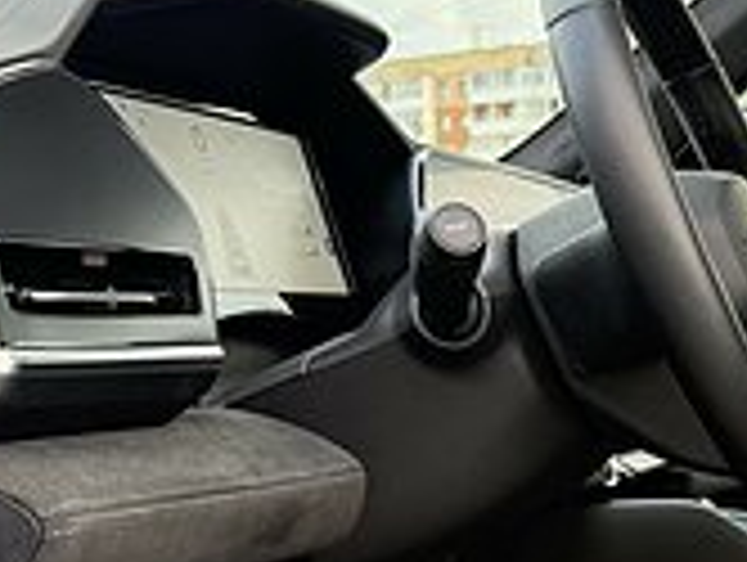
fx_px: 1707
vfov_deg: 18.2
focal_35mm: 79
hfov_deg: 22.8
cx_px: 882
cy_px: 573
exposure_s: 1/200
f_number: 1.78
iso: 200
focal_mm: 6.76
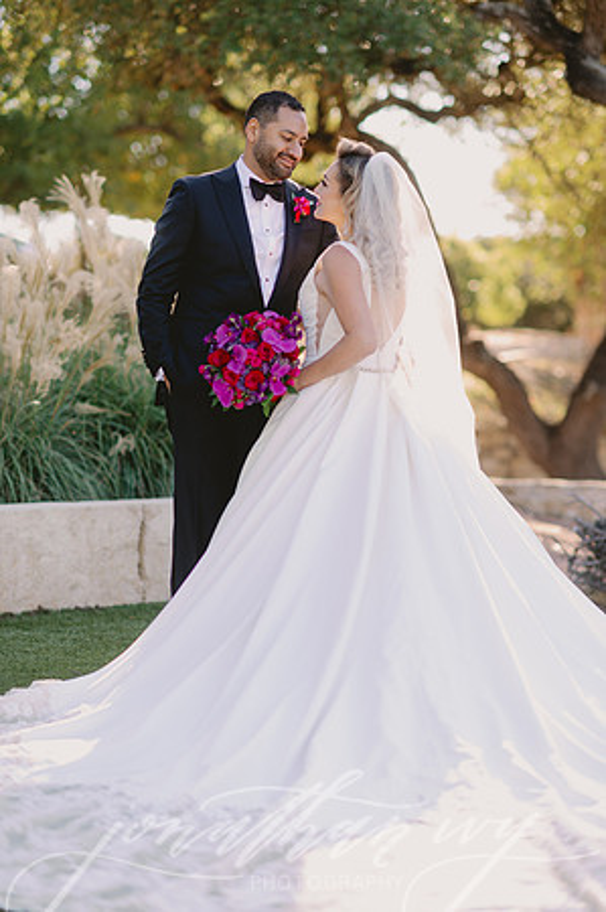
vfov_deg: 23.9
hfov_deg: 16.0
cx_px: 303
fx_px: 2151
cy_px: 456
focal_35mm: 85
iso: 50
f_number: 2
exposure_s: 1/400
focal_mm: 85
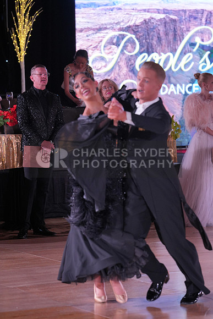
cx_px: 106
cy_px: 160
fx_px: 1330
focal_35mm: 150
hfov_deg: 9.2
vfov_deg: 13.7
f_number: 4
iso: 2000
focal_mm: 150
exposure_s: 1/400
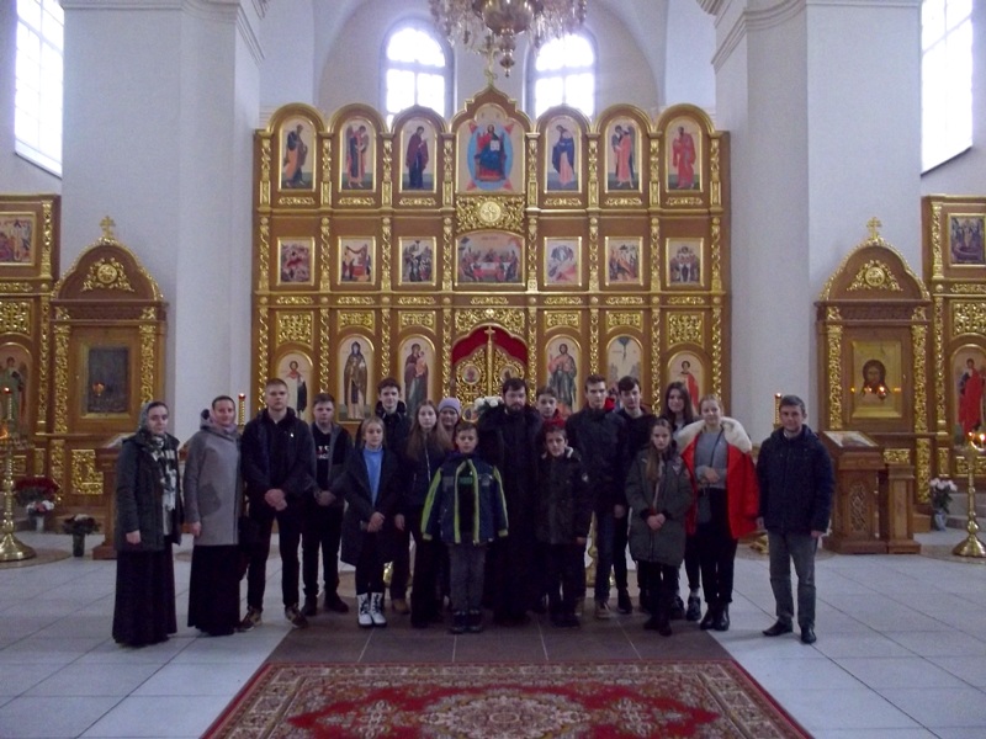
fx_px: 826
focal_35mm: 29
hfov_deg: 61.7
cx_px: 493
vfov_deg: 48.2
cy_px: 370
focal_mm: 4.1
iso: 400
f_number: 3.3
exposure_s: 1/8
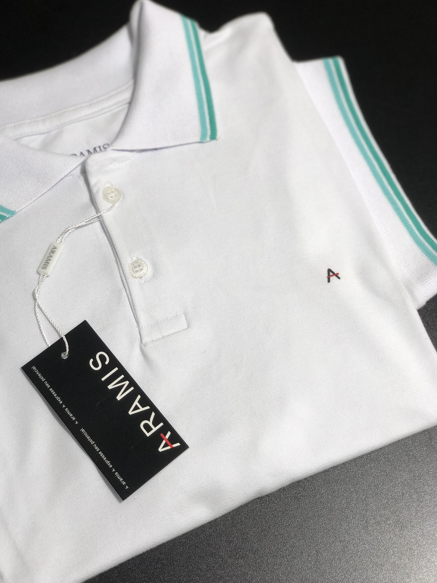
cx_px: 220
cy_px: 294
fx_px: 892
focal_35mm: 53
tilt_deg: -68.0
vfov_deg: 36.2
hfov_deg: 27.5
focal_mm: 6
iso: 50
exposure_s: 1/60
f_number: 2.4
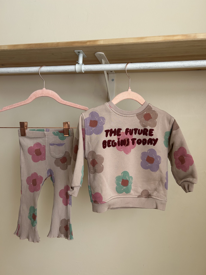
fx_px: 206
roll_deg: -1.5
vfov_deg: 67.3
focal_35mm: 26
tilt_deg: -3.2
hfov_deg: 53.1
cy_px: 138
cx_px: 103
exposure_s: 1/247
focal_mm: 5.7
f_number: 1.5
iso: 40
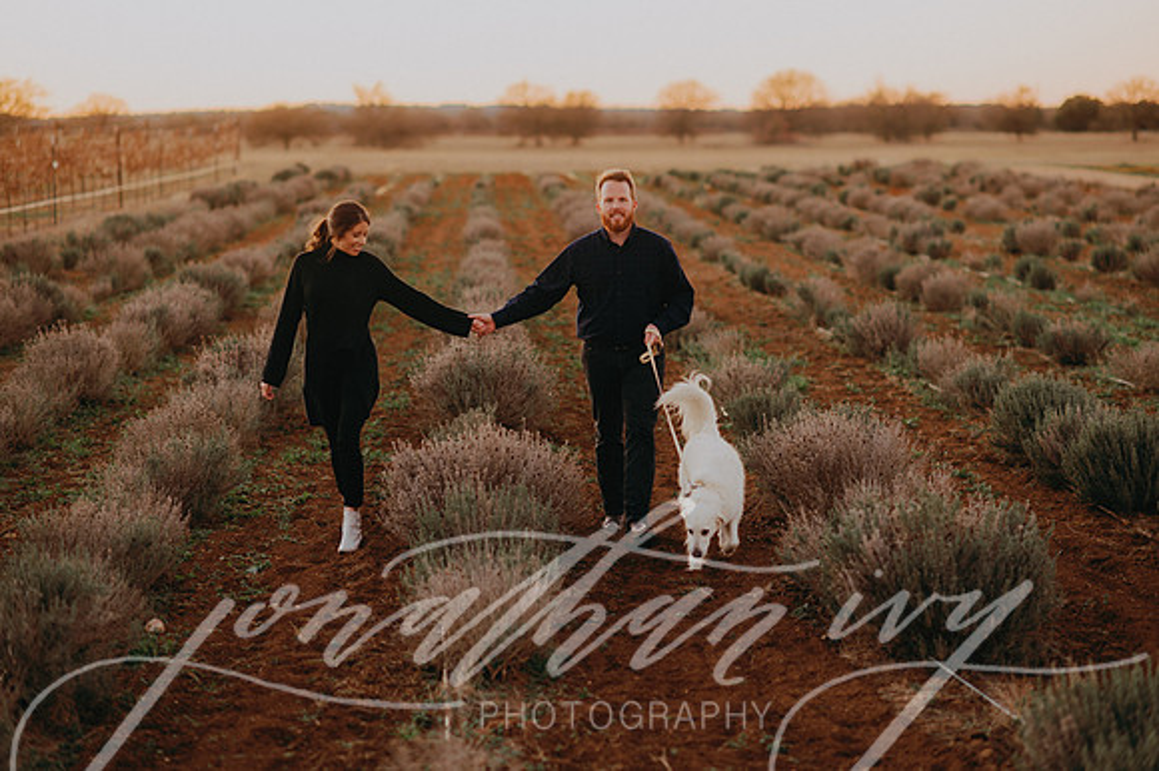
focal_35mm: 87
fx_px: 2799
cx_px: 580
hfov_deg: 23.4
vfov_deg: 15.7
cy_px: 386
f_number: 2
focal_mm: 85
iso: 100
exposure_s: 1/125
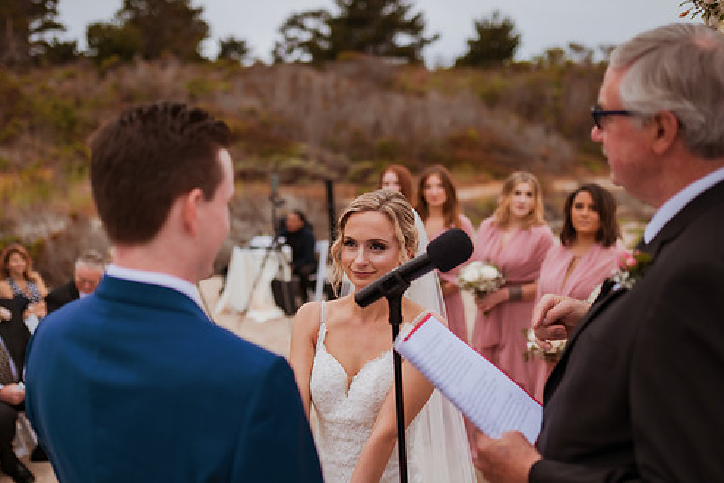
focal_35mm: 41
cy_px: 250
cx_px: 355
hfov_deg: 47.4
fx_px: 824
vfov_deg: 32.6
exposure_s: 1/3200
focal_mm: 35
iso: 500
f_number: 1.8
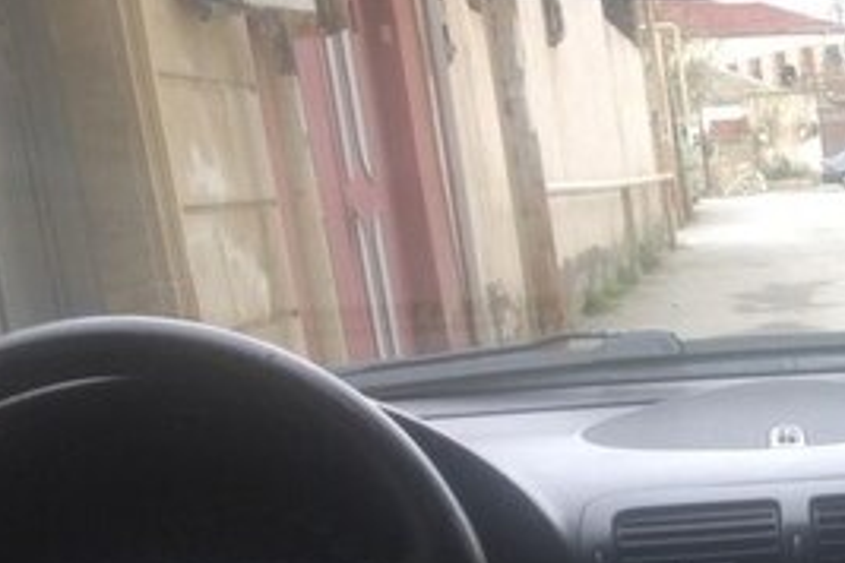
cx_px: 1003
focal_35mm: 85
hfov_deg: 22.2
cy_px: 707
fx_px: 1995
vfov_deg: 15.4
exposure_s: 1/120
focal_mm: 4.12
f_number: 2.4
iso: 64
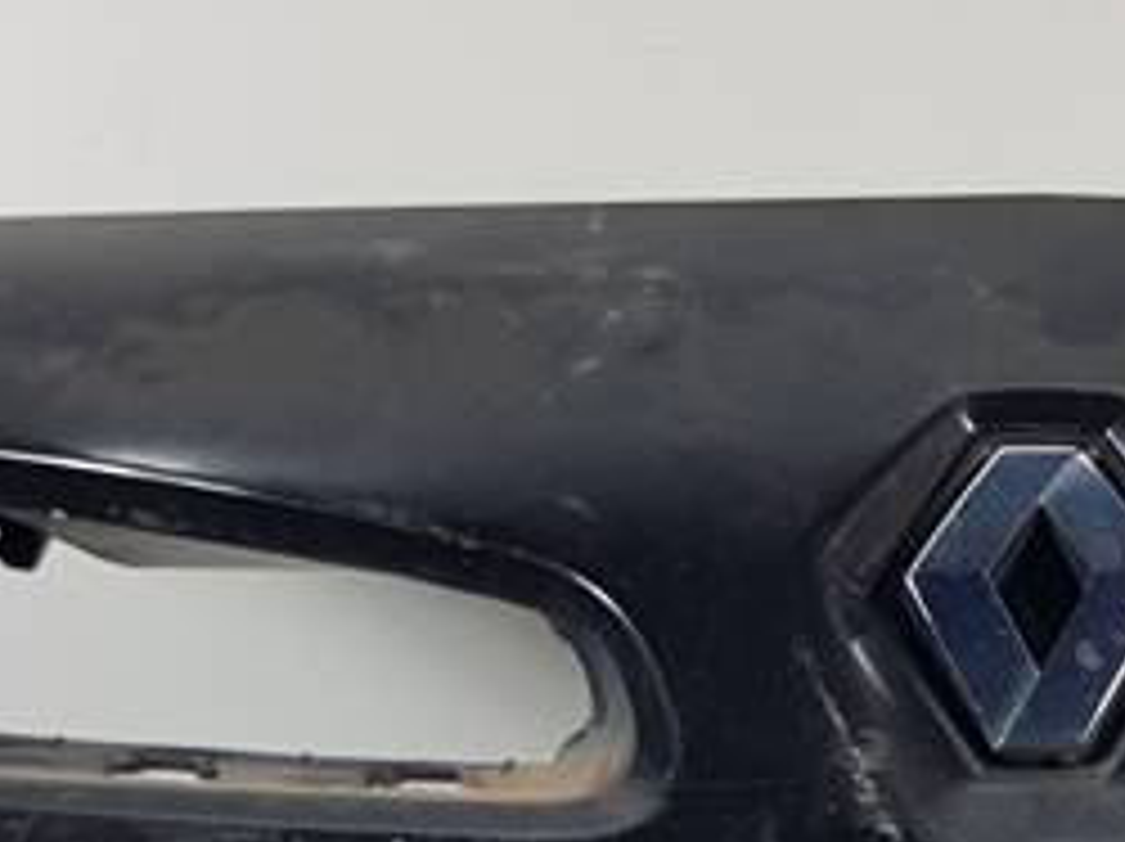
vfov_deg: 14.3
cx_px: 1040
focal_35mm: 100
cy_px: 995
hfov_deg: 19.3
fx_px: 3247
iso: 50
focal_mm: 4.2
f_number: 1.7
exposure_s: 1/100
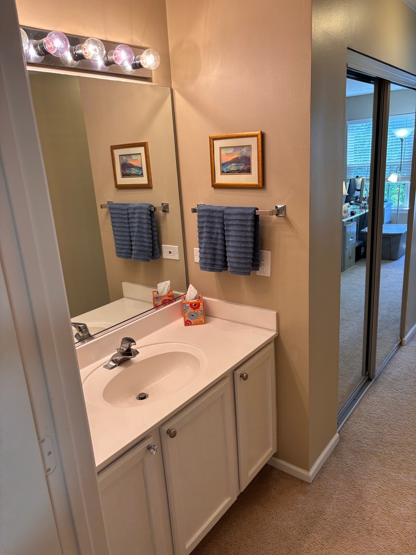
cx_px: 208
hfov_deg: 53.1
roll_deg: +2.5
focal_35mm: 26
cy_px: 278
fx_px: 417
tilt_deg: -16.9
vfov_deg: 67.3
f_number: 1.6
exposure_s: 1/120
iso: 100
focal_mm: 5.96
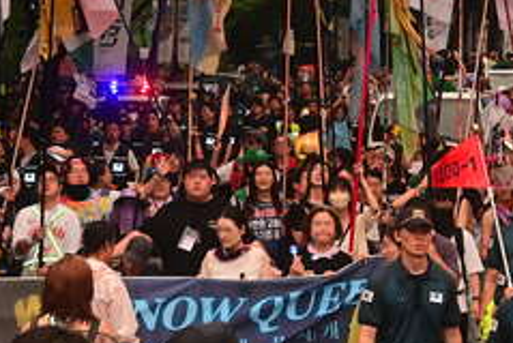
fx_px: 3039
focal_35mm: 213
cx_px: 247
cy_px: 81
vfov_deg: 6.5
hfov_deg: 9.6
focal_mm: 85
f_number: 7.1
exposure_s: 1/160
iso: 3200
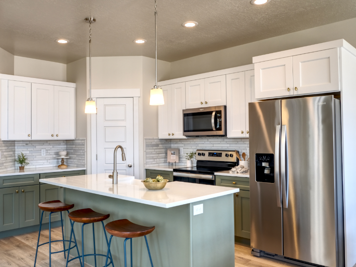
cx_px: 156
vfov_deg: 46.8
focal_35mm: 30
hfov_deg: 59.8
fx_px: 308
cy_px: 133
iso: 400
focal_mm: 18
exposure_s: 1/18
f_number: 7.1
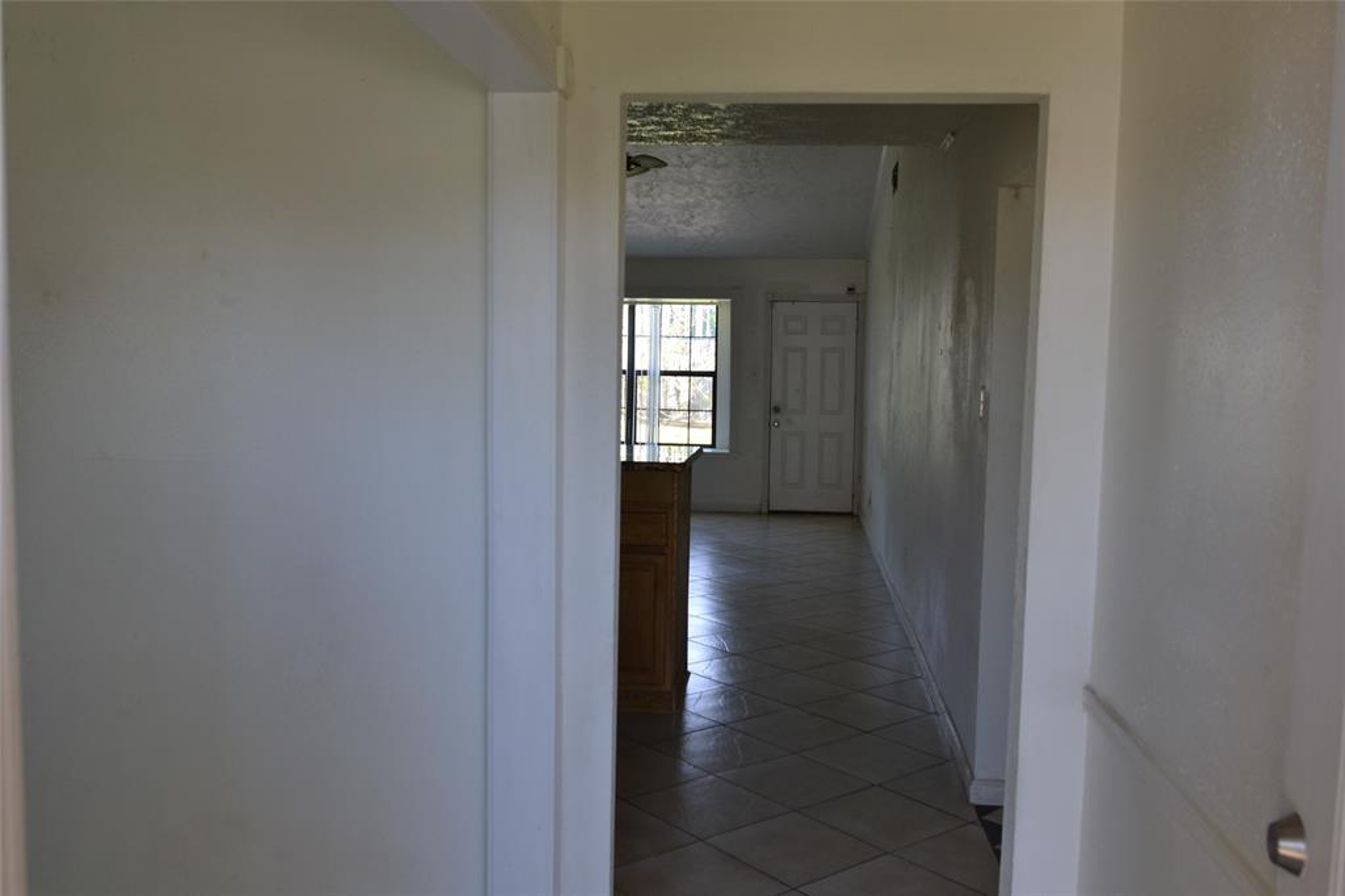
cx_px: 672
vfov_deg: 43.6
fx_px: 1120
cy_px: 448
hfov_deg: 61.9
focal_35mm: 30
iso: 400
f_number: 4.5
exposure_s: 1/80
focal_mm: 20
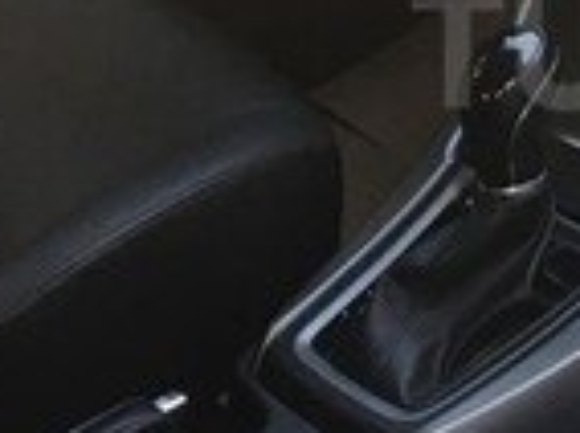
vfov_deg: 10.9
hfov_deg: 13.9
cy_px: 47
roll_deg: +3.1
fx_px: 2258
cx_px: 829
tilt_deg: -28.4
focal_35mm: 135
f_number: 2.2
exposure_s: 1/33
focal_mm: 4.15
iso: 32
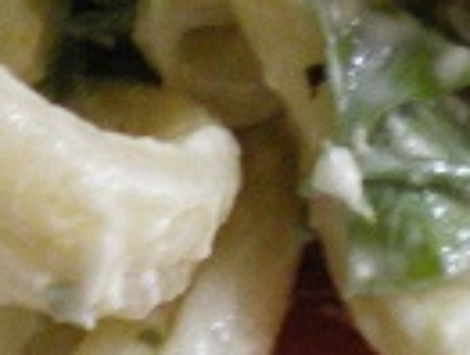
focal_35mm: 268
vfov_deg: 5.5
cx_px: 147
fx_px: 3649
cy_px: -258
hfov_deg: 7.4
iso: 400
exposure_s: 1/20
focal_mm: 7.4
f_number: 3.5
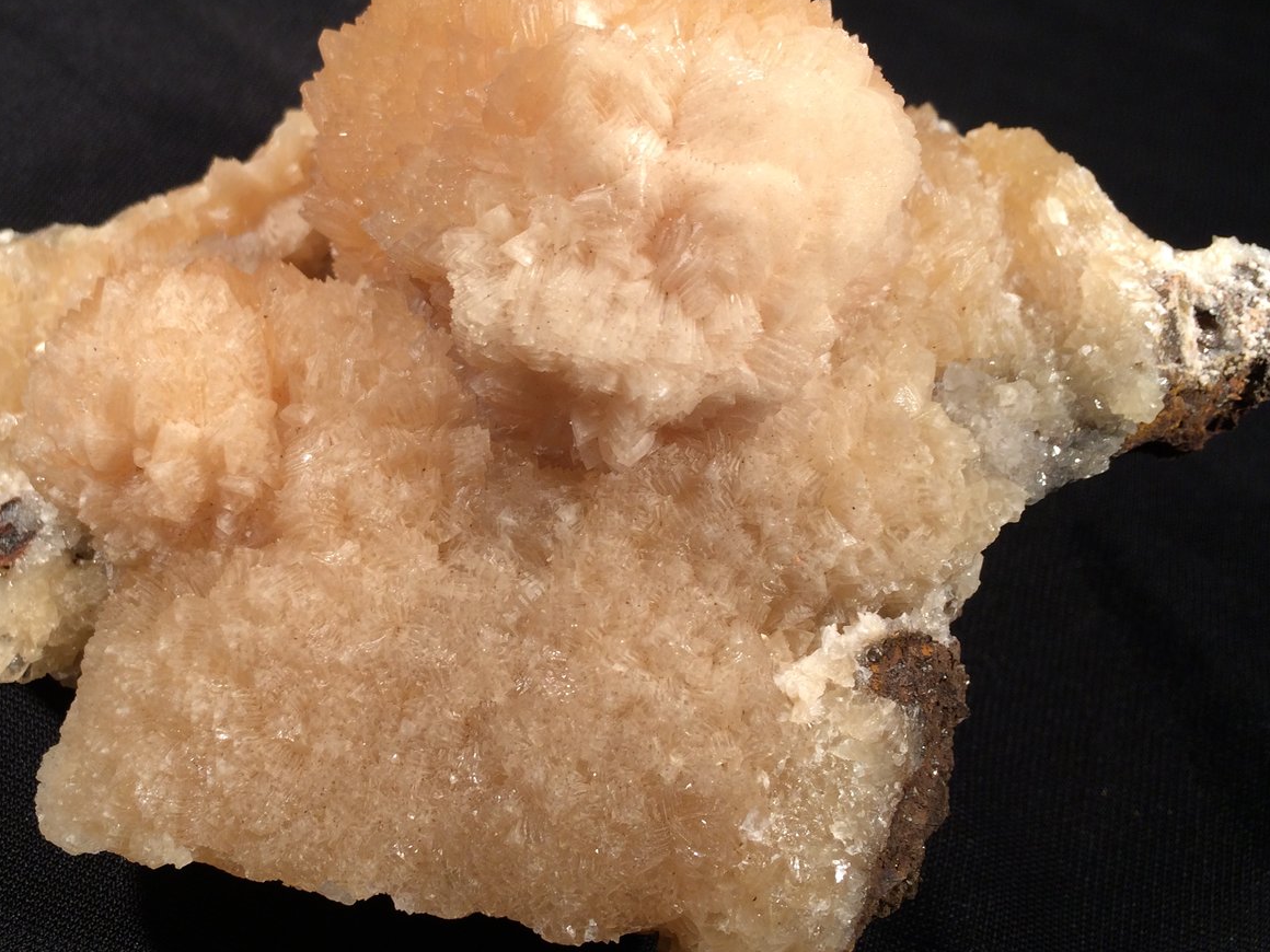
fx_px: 1468
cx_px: 466
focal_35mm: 40
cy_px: 419
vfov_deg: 35.9
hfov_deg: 46.3
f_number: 2.2
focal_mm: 4.15
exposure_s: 1/120
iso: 40
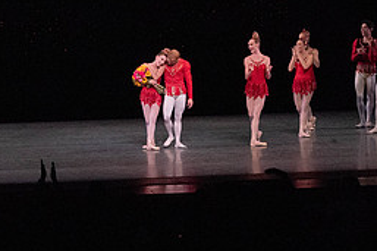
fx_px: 2365
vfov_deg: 6.1
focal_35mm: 226
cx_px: 126
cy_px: 34
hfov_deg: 9.1
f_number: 14
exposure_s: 1/500
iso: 16000
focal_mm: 100
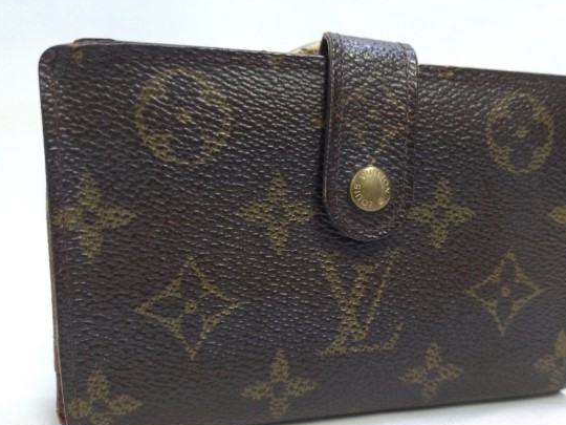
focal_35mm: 32
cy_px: 231
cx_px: 330
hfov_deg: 56.5
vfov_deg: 44.1
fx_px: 523
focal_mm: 4.74
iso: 640
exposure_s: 1/80
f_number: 1.79
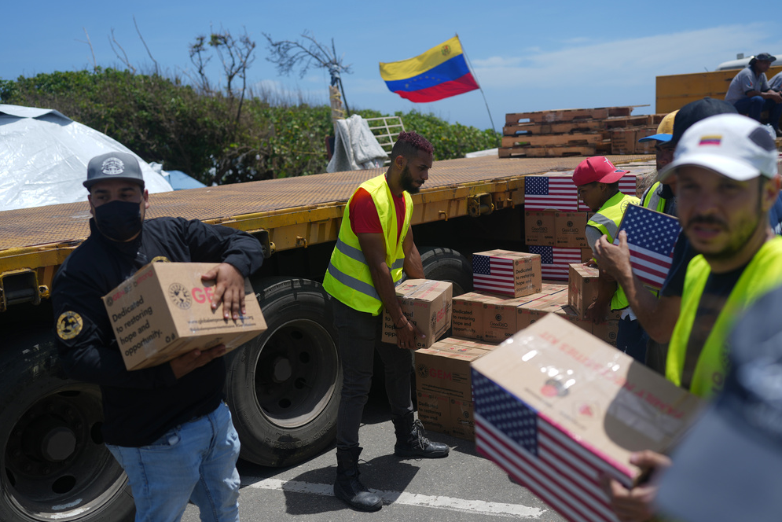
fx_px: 782
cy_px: 263
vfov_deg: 36.9
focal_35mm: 36
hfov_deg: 53.1
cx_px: 394
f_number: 2.2
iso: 50
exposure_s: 1/2500
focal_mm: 35
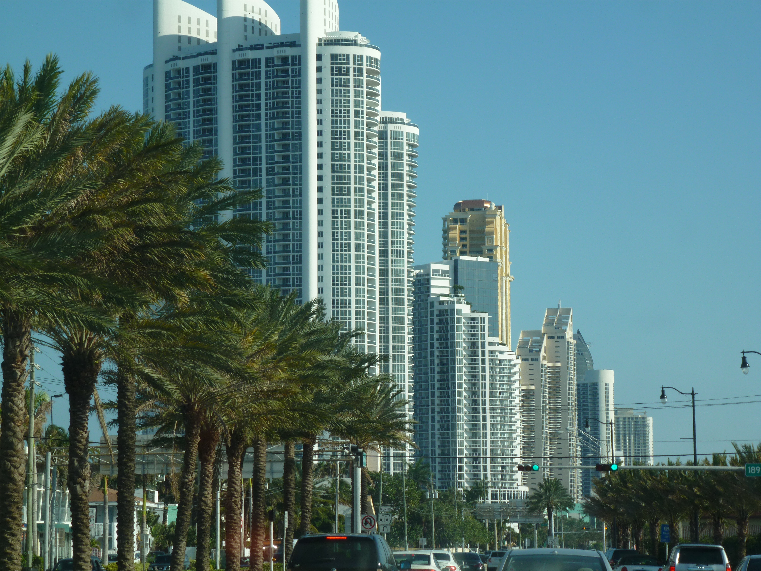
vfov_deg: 13.1
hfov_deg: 17.4
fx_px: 2484
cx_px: 380
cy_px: 286
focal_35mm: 113
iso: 100
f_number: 5.1
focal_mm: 20.2
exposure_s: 1/400
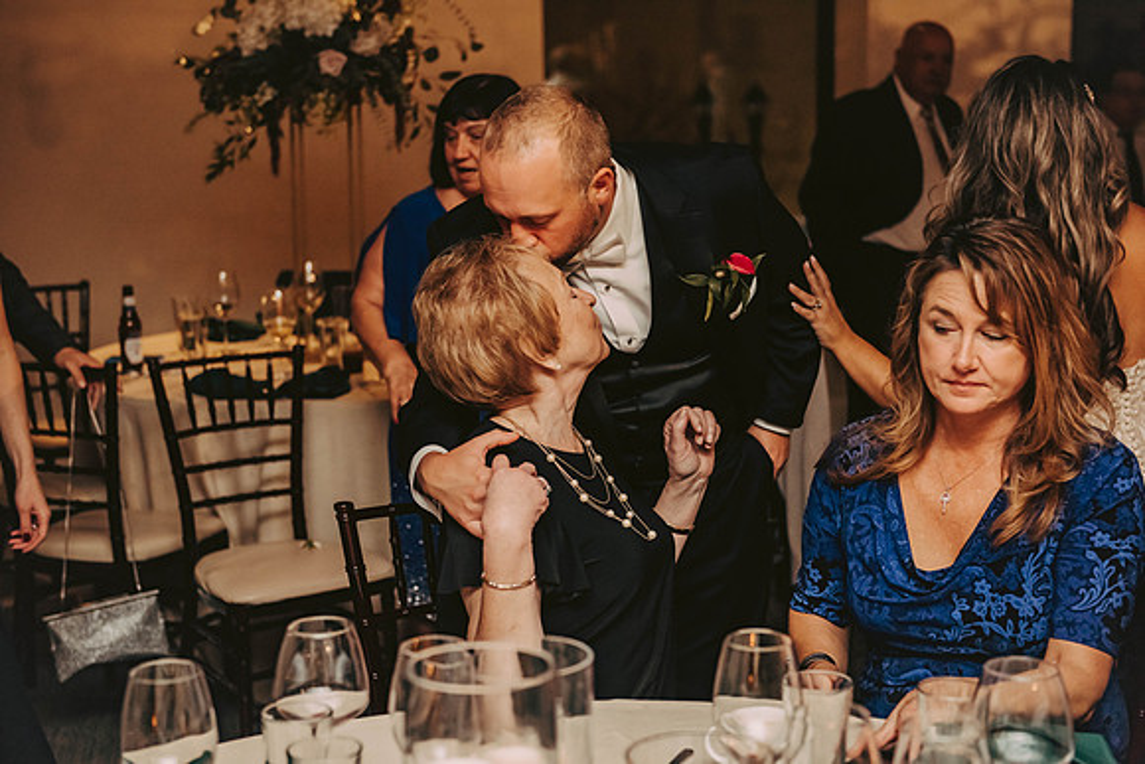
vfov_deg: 22.6
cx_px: 572
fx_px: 1909
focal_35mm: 60
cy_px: 382
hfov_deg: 33.4
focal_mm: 60
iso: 2000
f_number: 3.2
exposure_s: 1/200
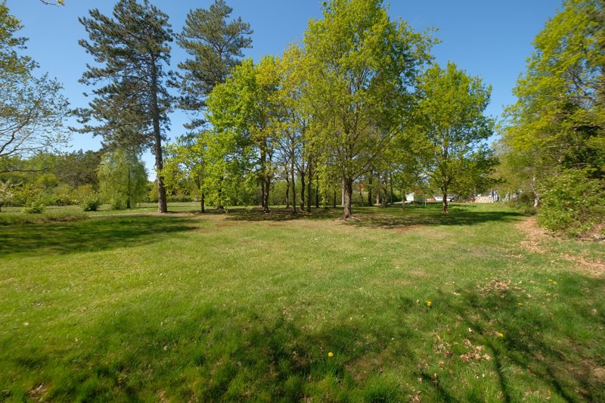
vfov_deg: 77.3
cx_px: 302
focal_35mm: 15
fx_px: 252
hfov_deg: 100.4
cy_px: 202
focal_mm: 10
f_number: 4
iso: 200
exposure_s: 1/900
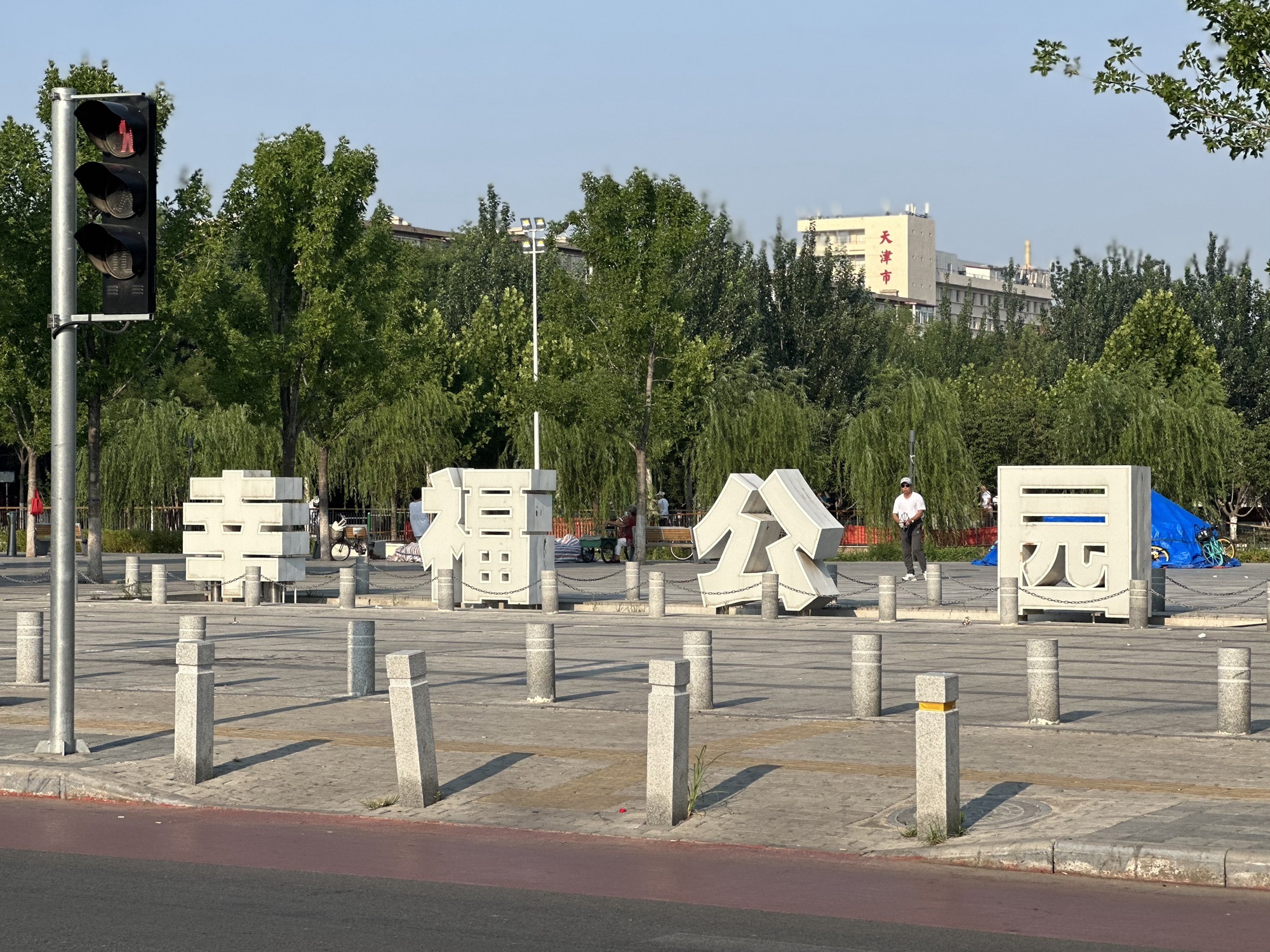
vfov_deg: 19.1
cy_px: 476
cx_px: 635
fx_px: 2825
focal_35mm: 77
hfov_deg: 25.3
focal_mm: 9
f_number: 2.8
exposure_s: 1/732
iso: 32
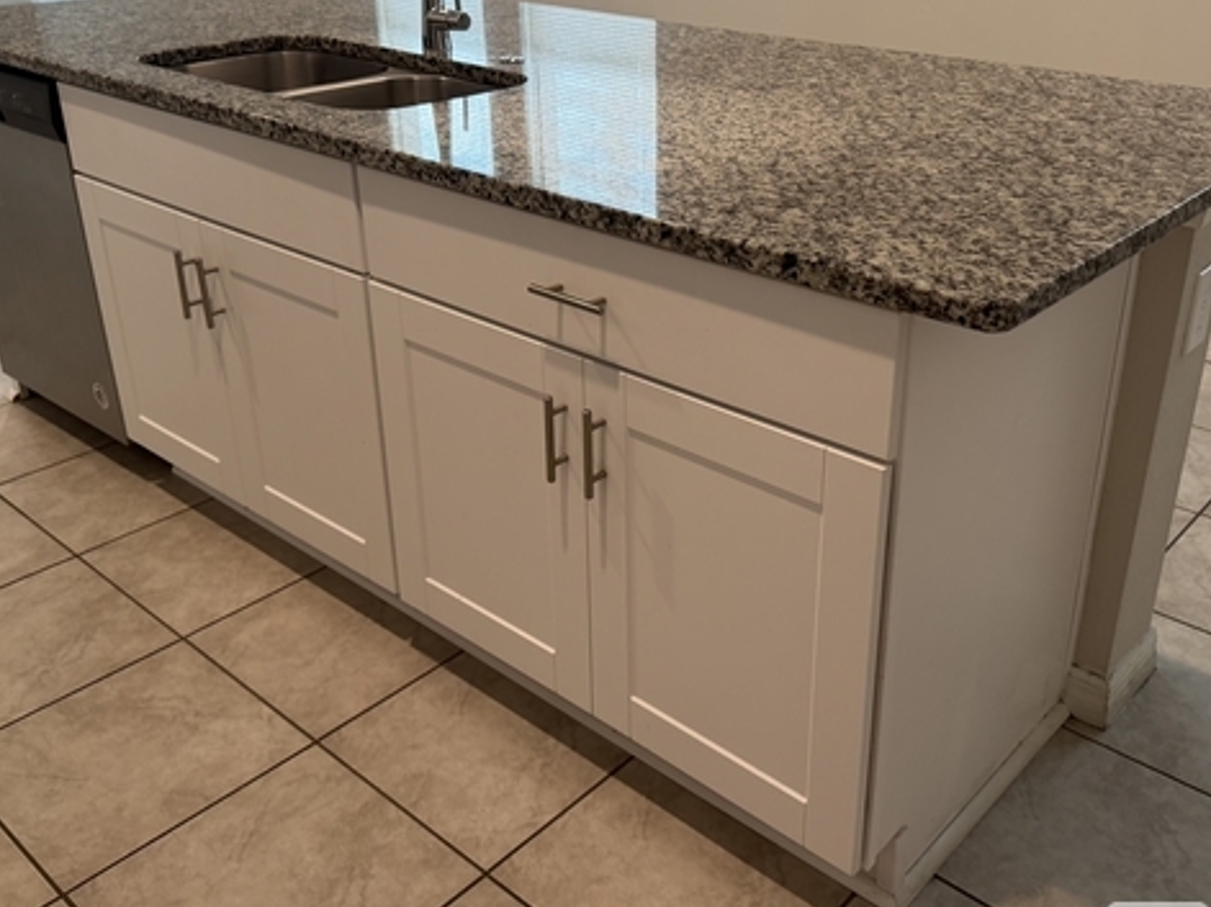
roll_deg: +0.2
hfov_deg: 53.9
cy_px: 362
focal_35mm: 34
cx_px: 665
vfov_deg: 41.6
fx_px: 1189
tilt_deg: -23.3
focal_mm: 6.76
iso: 200
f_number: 1.78
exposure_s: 1/120
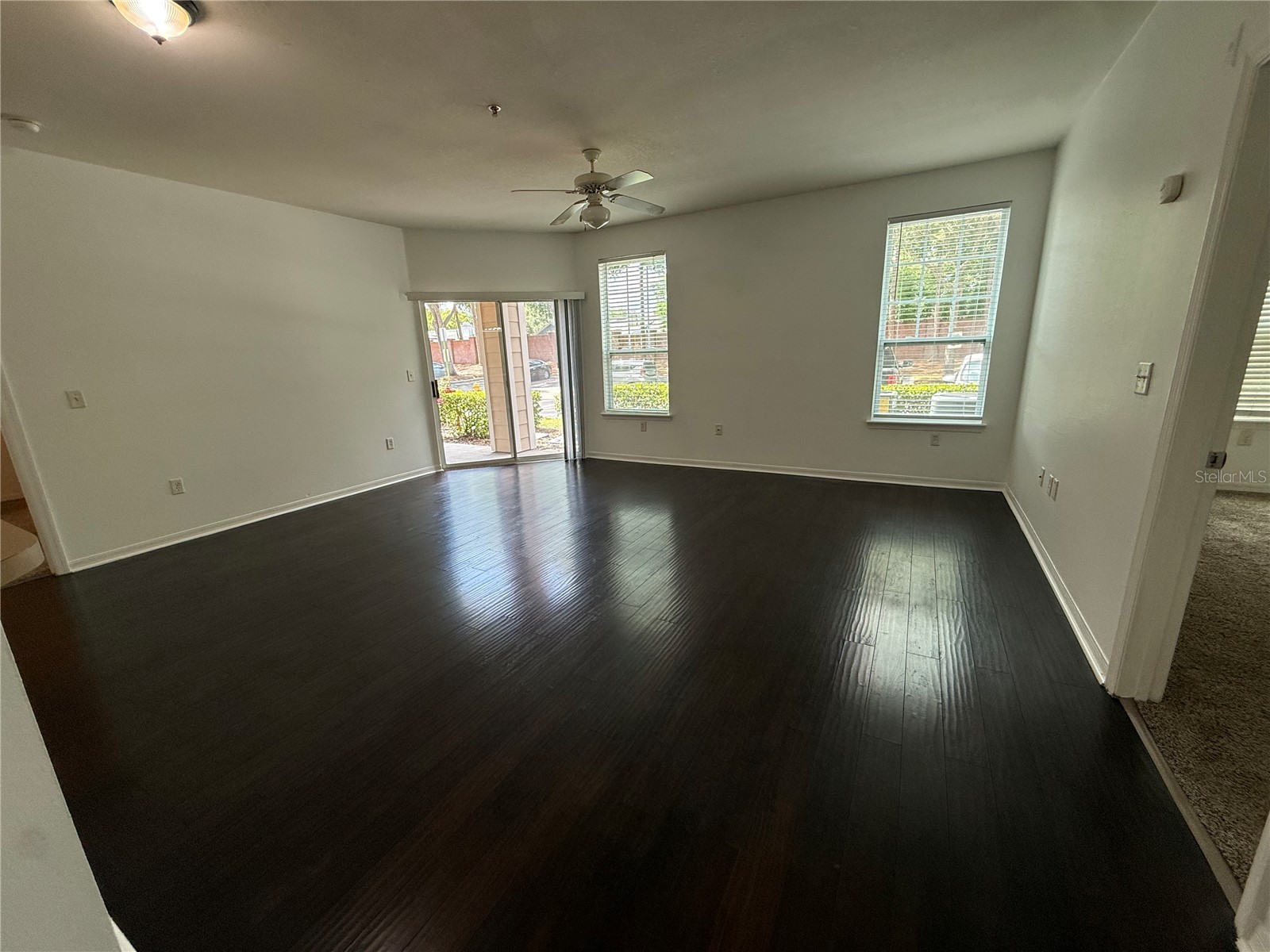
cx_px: 635
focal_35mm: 14
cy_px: 476
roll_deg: +2.4
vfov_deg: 85.7
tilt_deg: -13.0
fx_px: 514
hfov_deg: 102.1
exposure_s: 1/120
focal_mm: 2.22
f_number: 2.2
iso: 125
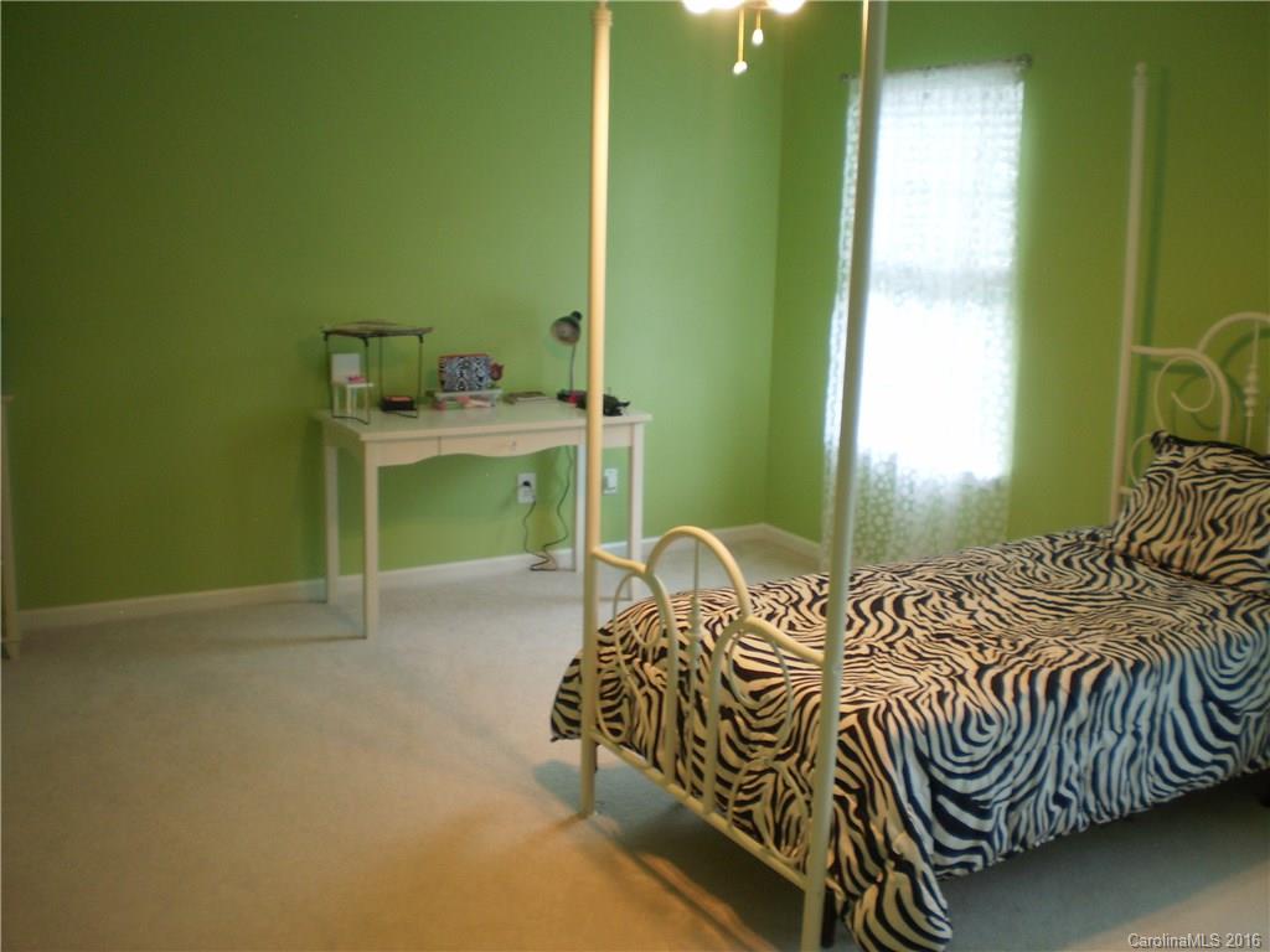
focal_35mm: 36
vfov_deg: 39.7
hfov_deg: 51.4
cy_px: 476
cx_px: 635
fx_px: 1321
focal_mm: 6.3
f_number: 3.1
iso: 125
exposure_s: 1/5
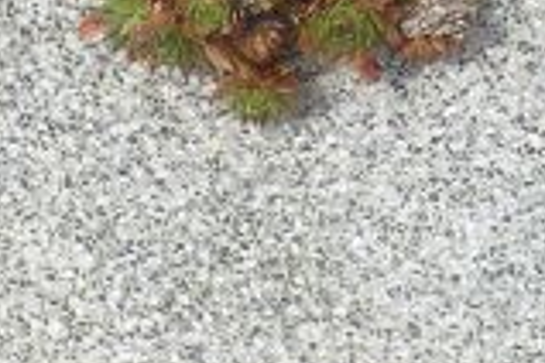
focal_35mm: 329
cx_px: 572
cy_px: -1217
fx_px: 4980
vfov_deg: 3.9
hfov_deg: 6.2
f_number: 4.2
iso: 100
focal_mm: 8.5
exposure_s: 1/320
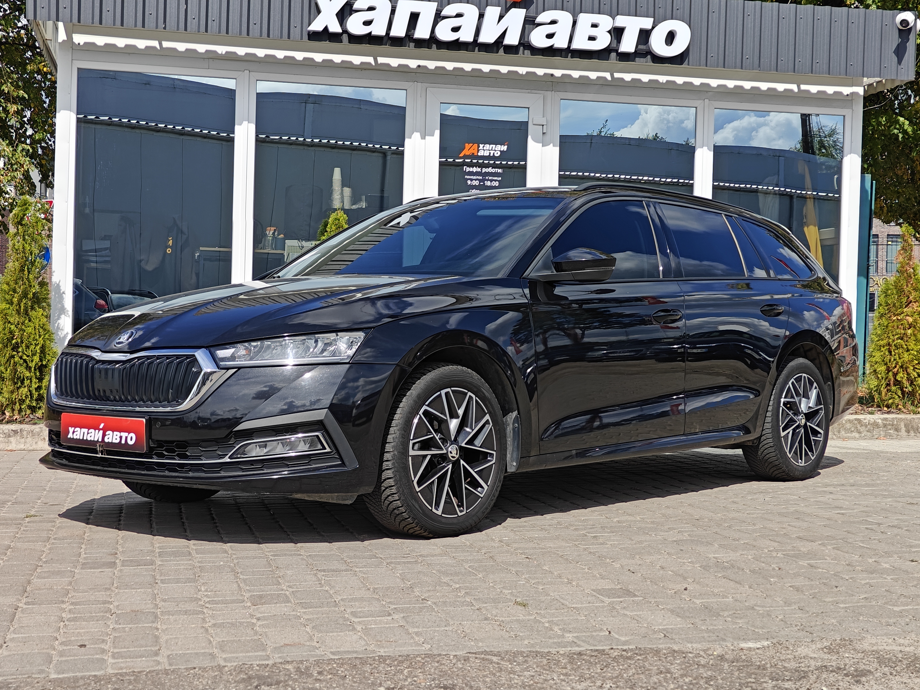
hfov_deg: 40.4
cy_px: 345
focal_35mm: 47
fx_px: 1249
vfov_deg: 30.9
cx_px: 460
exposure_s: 1/2702
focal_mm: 7.08
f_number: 2
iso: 64
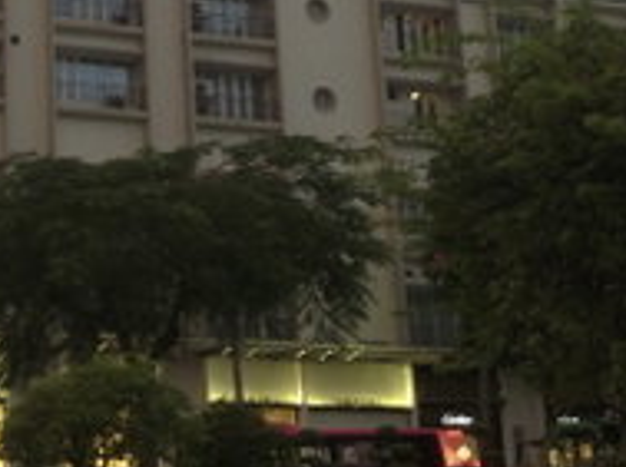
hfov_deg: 26.2
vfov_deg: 20.8
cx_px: -17
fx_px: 1263
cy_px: 146
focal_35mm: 70
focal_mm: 4.13
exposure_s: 1/20
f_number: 2.4
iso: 125
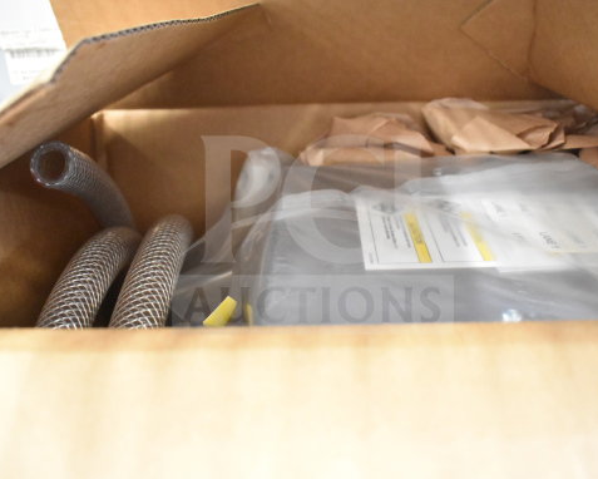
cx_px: 312
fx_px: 637
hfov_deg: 50.2
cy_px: 235
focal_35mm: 36
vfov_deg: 41.2
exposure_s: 1/80
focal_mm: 20
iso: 6400
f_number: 4.5
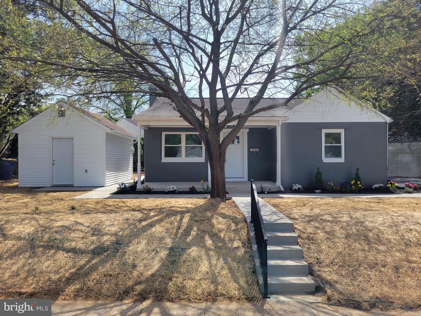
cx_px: 210
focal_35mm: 26
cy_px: 158
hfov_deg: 67.3
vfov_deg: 53.1
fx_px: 316
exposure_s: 1/1593
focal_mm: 5.4
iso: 40
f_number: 1.8
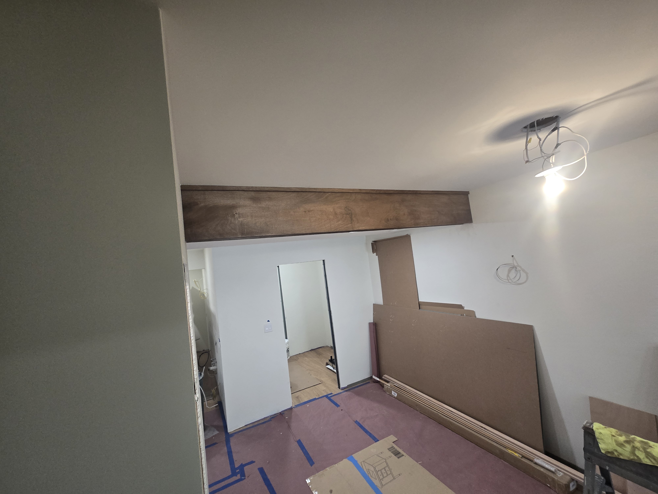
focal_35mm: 13
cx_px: 329
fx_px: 247
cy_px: 247
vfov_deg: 89.9
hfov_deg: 106.2
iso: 200
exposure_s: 1/60
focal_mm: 2.2
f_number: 2.2
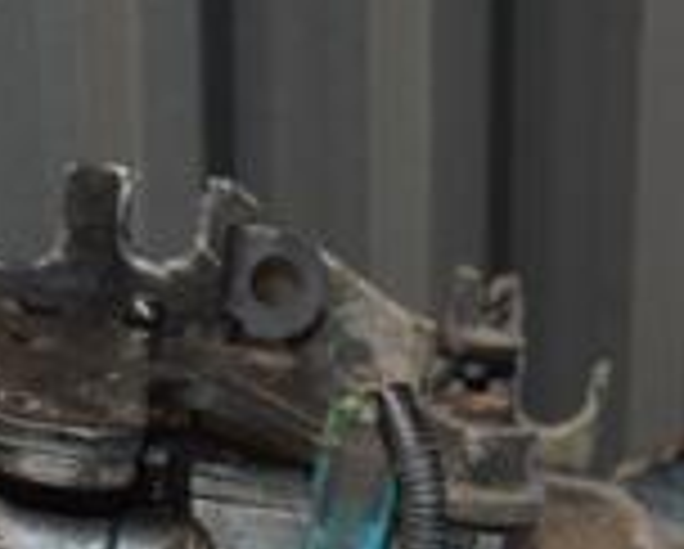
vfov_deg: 12.0
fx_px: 2473
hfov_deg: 15.6
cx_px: 94
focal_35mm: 122
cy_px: 878
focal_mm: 22
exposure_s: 1/60
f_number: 5
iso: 800
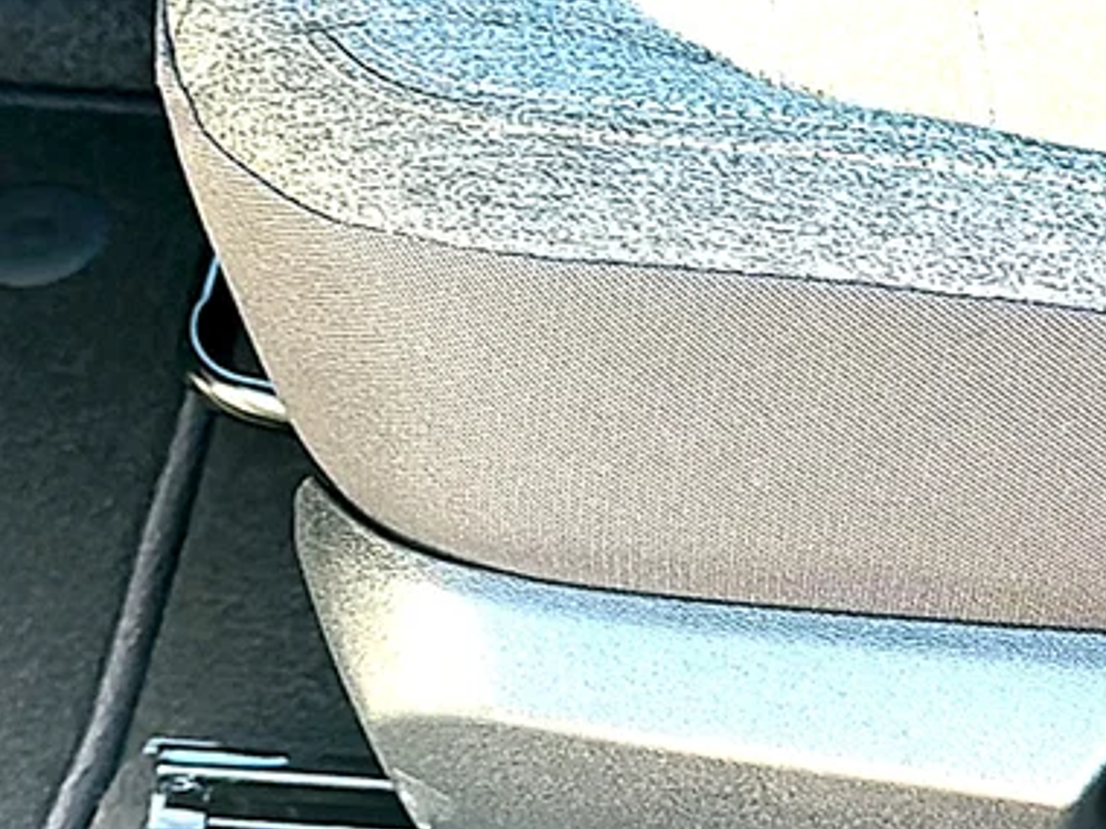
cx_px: 972
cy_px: 508
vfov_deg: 18.2
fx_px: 2588
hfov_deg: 23.5
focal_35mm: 81
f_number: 1.78
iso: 100
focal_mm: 6.86
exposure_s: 1/157
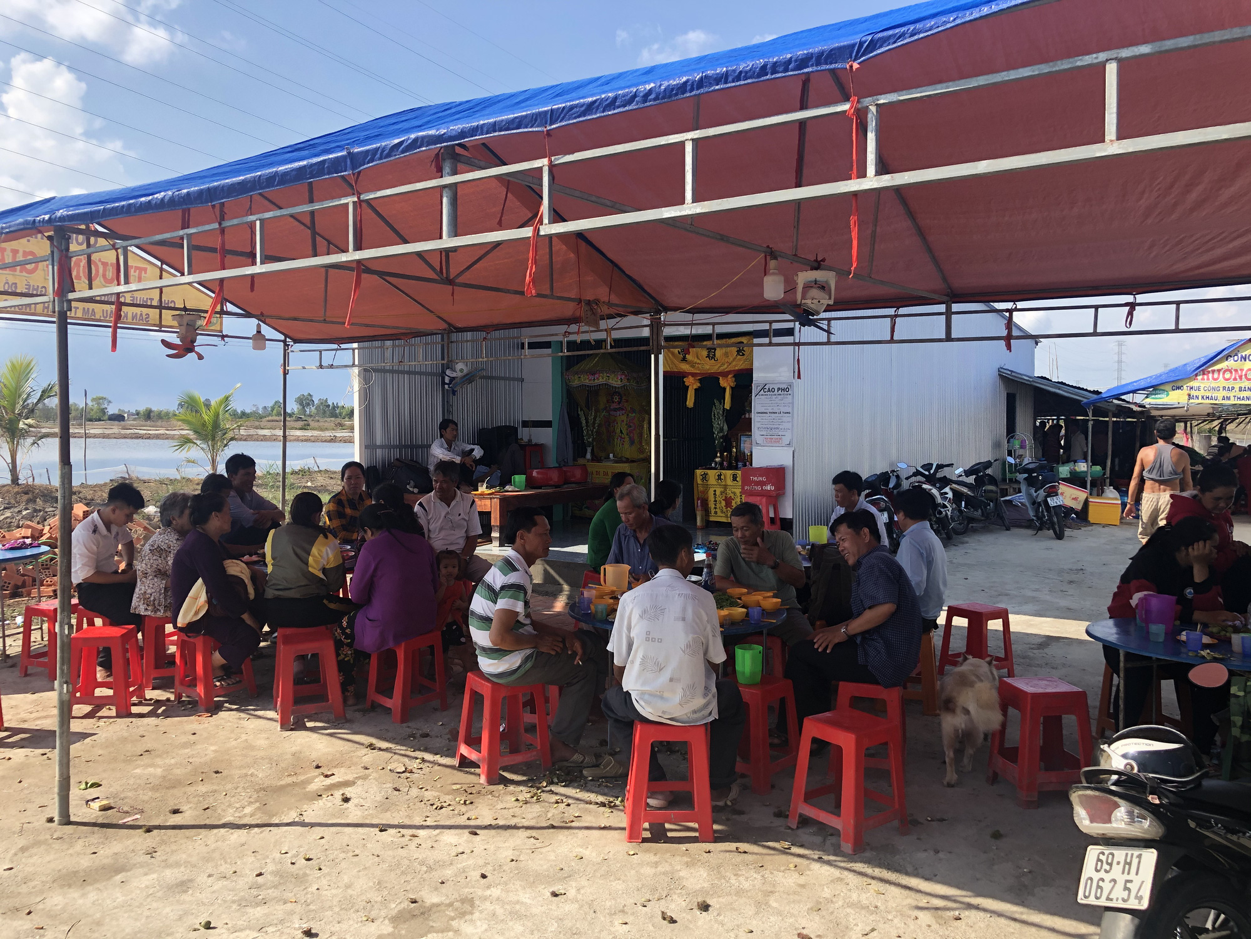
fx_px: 1012
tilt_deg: -2.7
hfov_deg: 63.4
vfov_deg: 49.7
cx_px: 626
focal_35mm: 28
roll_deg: +0.3
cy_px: 470
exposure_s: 1/889
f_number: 1.8
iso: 20
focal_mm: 4
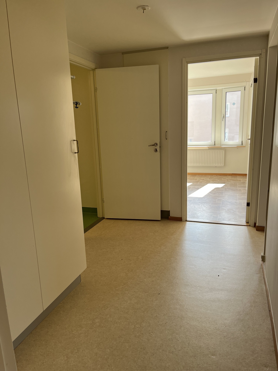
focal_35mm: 26
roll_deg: +2.3
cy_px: 186
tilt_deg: -12.1
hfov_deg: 53.1
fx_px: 278
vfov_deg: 67.3
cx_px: 139
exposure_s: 1/200
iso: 50
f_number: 1.6
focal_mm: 5.1
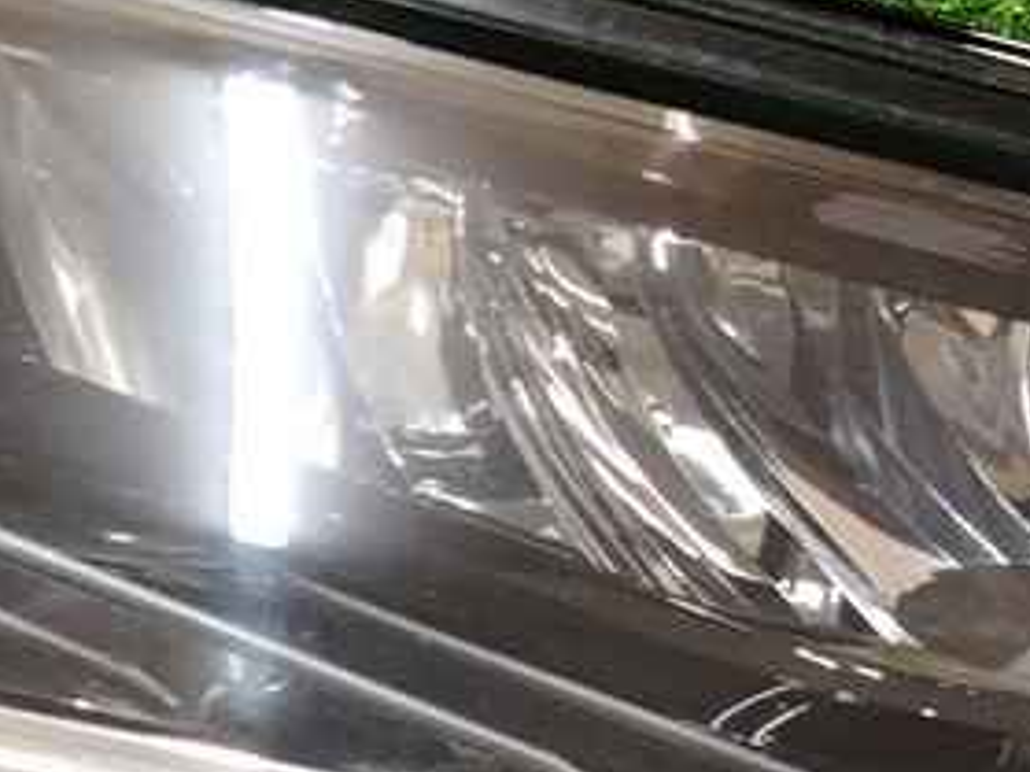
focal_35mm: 124
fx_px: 3688
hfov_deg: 15.9
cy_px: 1031
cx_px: 465
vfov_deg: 11.6
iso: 356
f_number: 1.75
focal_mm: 5.25
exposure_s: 1/33
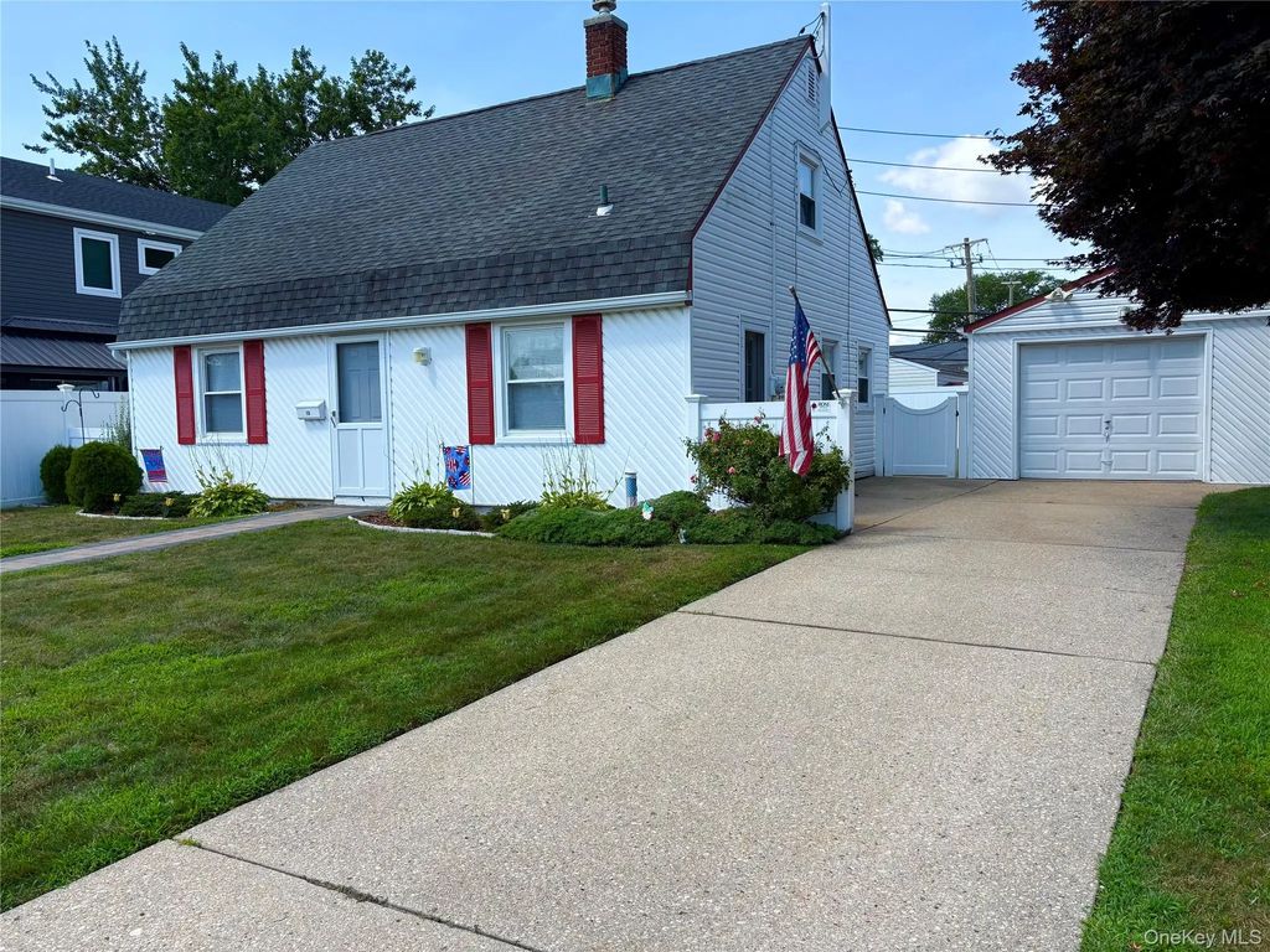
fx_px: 954
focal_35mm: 26
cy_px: 476
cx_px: 635
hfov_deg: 67.3
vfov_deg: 53.1
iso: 50
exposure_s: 1/2538
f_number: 1.6
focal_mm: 5.96
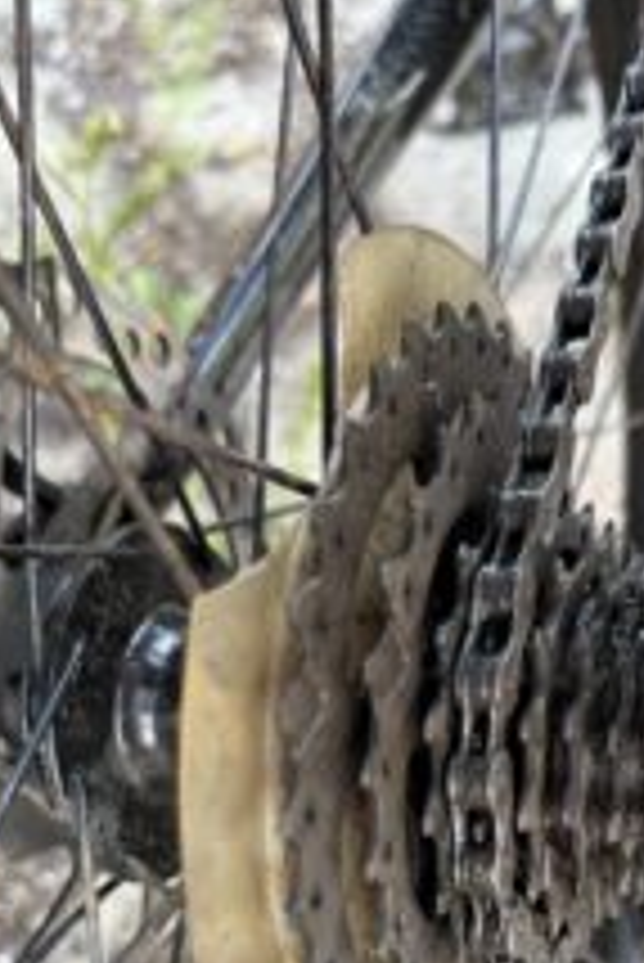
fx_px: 1125
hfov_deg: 31.9
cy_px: 788
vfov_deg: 43.9
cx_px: 333
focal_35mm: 42
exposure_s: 1/60
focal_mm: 6.76
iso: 200
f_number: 1.78
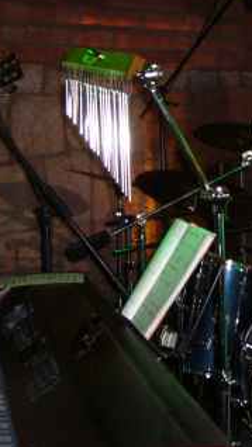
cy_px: 124
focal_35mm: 84
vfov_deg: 25.1
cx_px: 211
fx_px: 997
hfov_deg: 14.3
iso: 160
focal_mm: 5.8
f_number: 2.8
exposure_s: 1/60
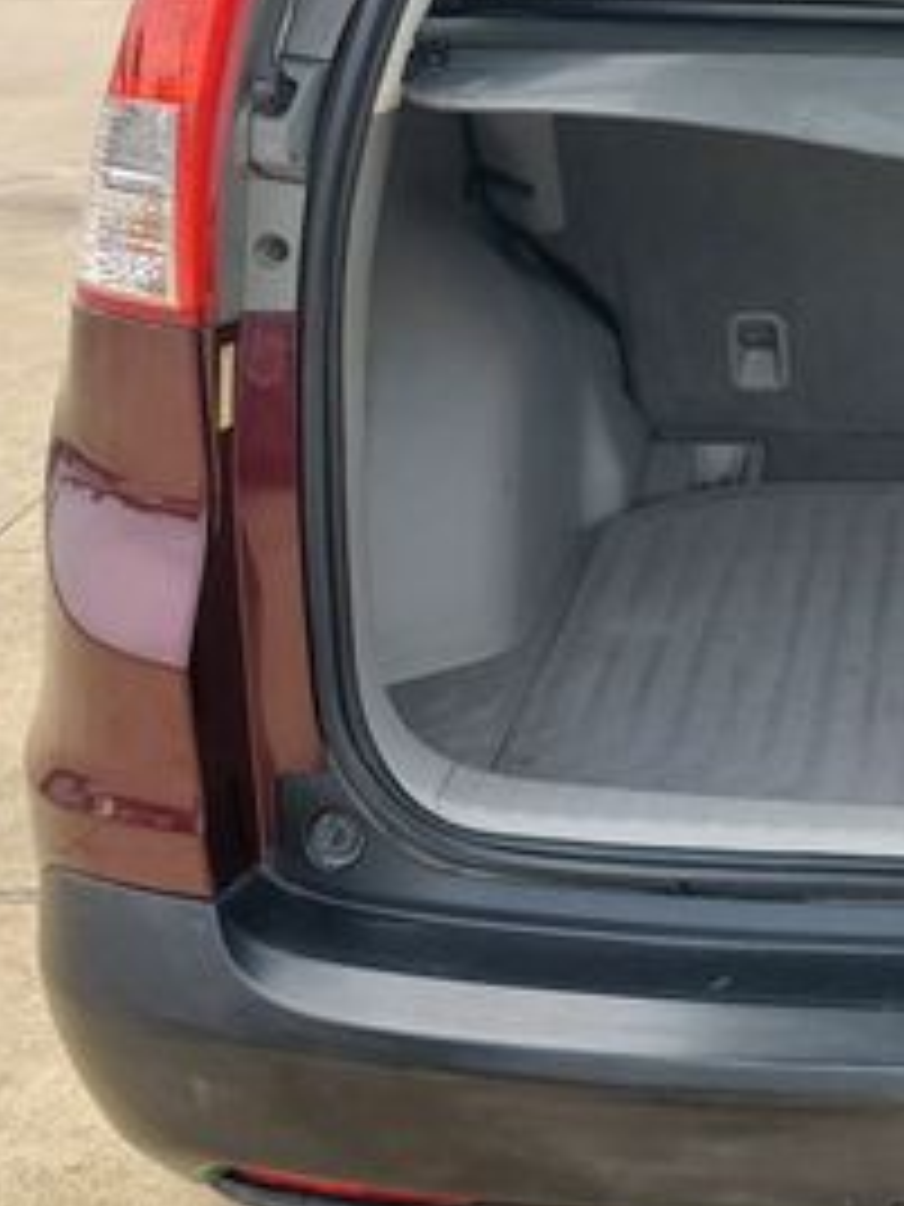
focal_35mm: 62
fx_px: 2159
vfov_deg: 30.5
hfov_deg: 22.0
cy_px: 256
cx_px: 1061
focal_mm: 4.3
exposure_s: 1/694
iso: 50
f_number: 2.4
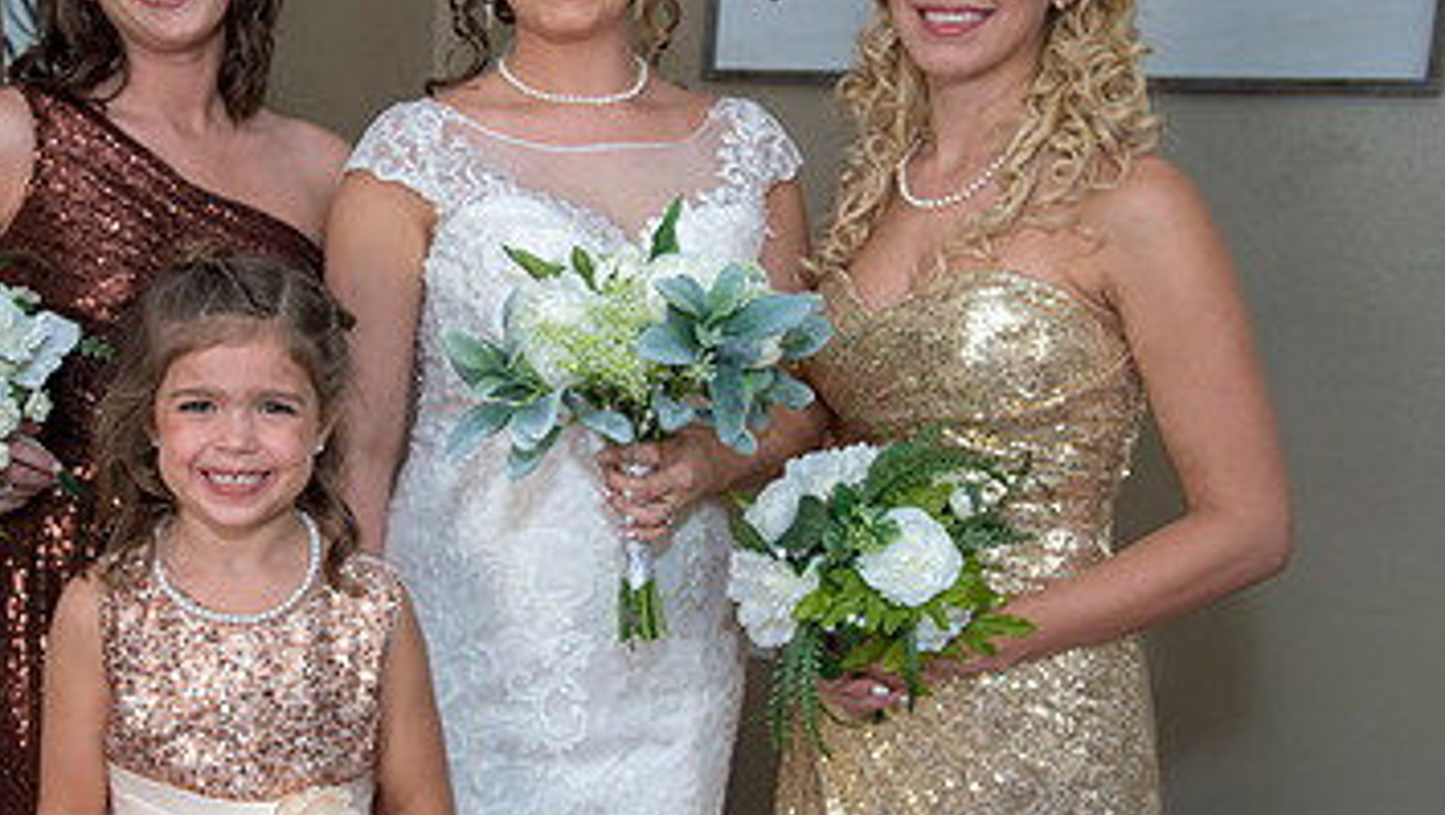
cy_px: 389
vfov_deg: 27.8
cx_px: 368
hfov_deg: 45.7
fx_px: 1648
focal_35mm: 43
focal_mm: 25
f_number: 3.5
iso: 1250
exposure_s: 1/160
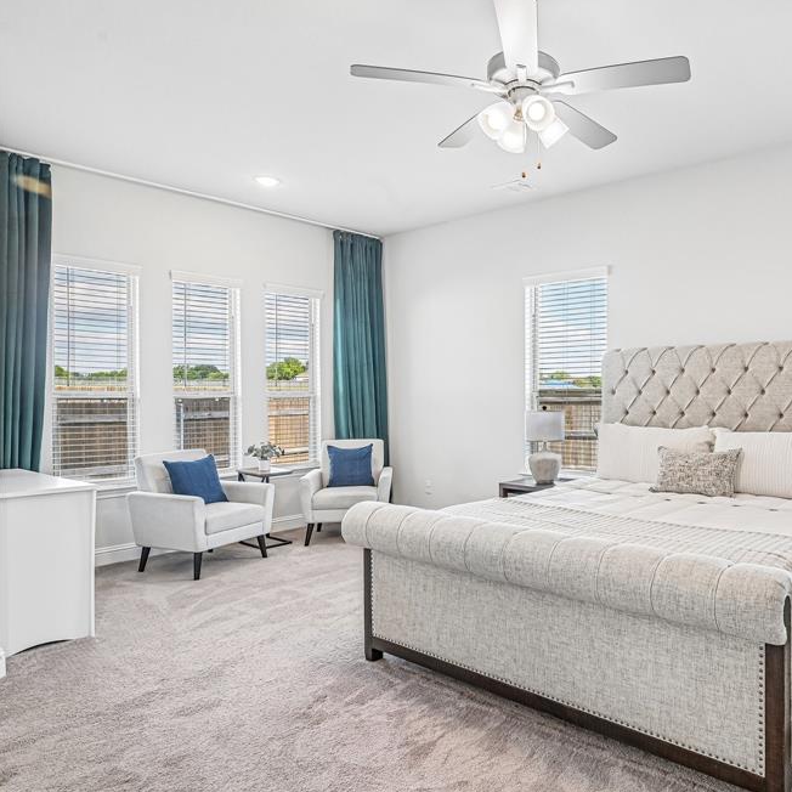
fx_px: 621
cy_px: 392
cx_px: 561
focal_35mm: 24
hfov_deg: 62.5
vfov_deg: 65.0
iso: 400
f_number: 8
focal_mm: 18
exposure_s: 1/60
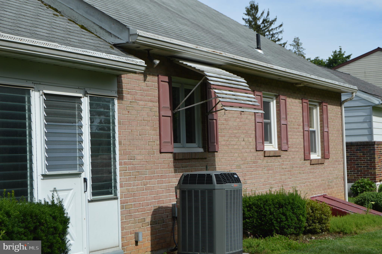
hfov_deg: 28.1
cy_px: 127
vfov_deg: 18.9
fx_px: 763
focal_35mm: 72
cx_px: 191
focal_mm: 48
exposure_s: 1/250
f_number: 8
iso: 100
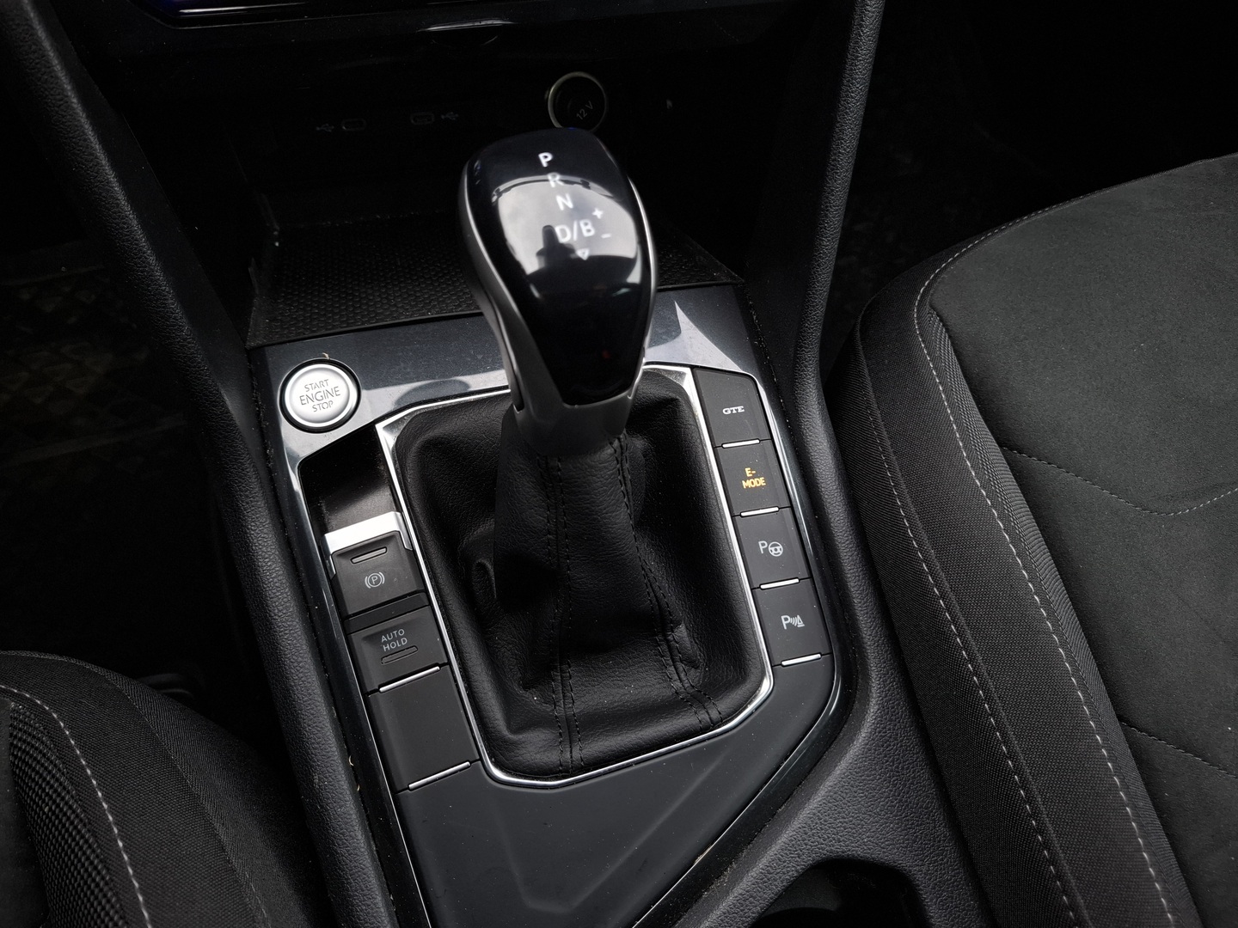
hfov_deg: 73.9
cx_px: 619
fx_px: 823
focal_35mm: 23
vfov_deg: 58.9
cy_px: 464
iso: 64
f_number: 1.8
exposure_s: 1/100
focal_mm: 5.54
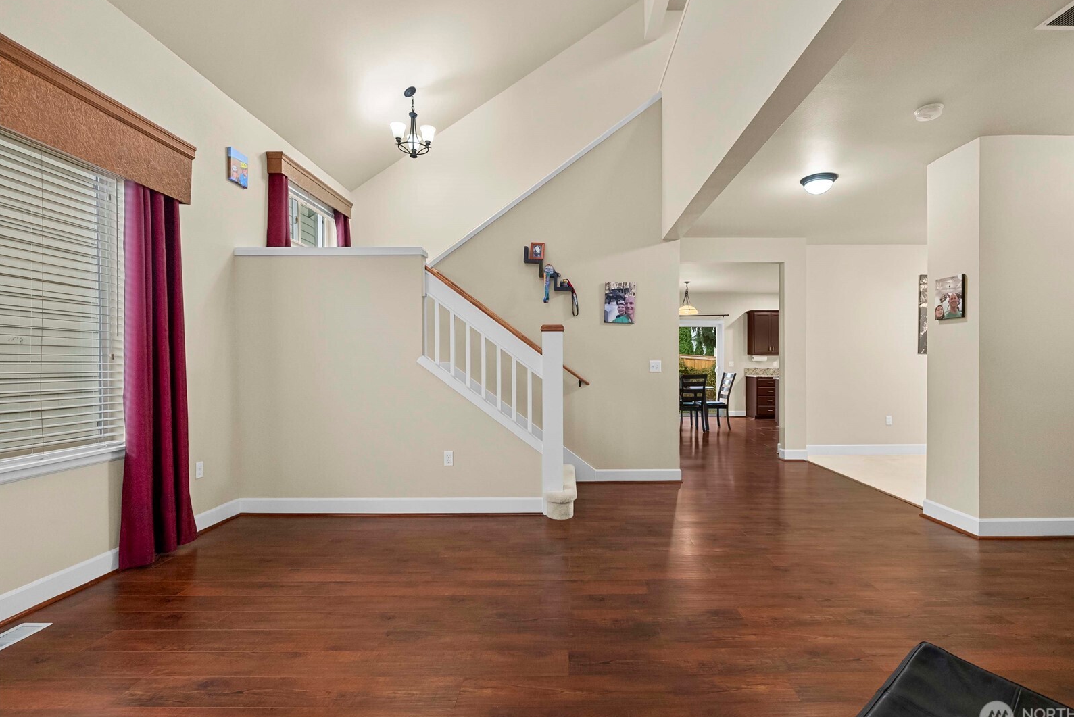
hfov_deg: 96.6
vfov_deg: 73.8
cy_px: 362
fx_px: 478
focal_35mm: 16
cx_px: 571
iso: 1000
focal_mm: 15
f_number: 7.1
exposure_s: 1/10
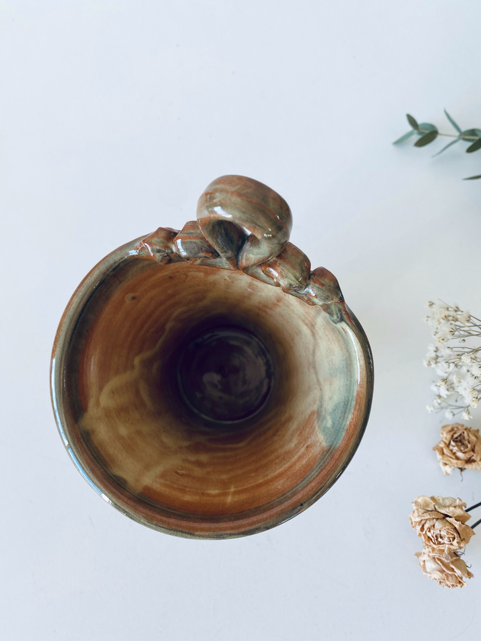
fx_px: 482
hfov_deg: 53.1
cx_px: 240
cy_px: 320
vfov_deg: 67.3
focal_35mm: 26
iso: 40
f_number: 1.8
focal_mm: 4.25
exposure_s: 1/121
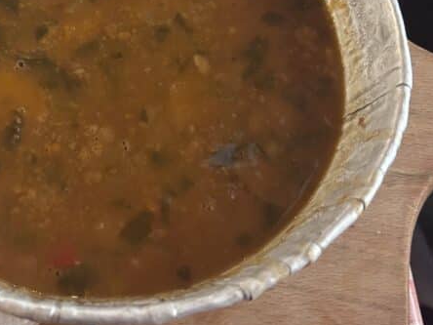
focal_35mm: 60
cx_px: 99
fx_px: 751
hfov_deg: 31.5
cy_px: 81
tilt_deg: -63.1
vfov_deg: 24.2
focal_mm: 5.96
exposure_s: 1/25
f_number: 1.6
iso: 500
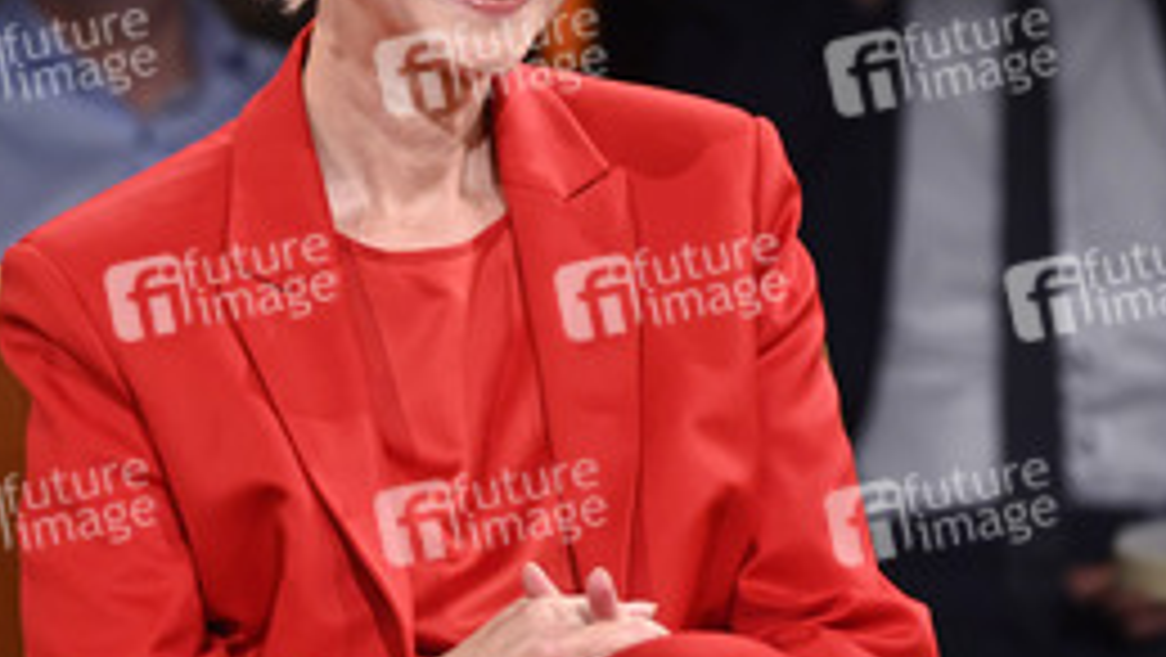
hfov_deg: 5.9
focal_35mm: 364
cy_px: 176
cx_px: 551
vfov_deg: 3.3
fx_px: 11260
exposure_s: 1/320
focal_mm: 200
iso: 2500
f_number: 4
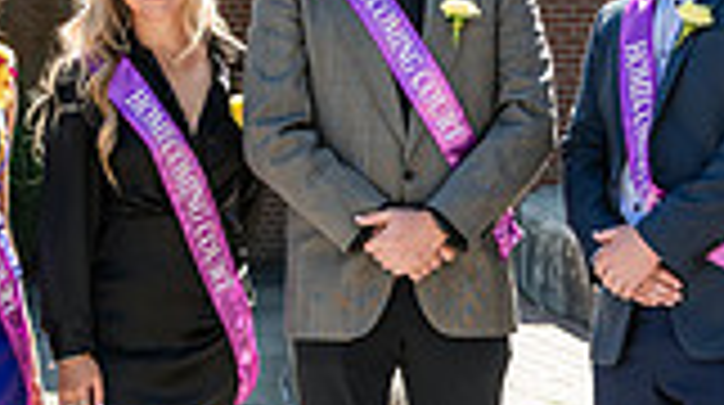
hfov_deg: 12.6
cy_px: 263
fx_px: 3259
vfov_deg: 7.1
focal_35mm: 170
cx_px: 639
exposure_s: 1/400
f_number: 4
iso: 125
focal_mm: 45
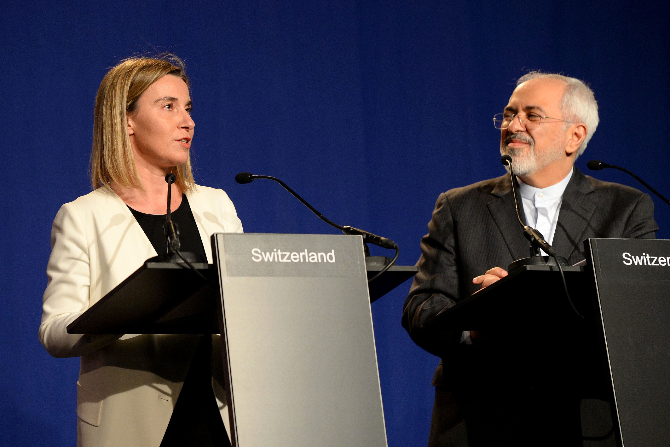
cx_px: 335
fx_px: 2513
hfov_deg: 15.2
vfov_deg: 10.2
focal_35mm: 135
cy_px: 224
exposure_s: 1/160
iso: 3200
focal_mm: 135
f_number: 4
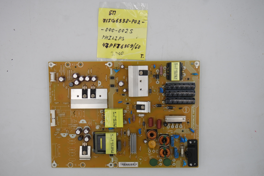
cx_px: 132
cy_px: 88
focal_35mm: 37
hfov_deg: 51.9
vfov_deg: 35.9
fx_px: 271
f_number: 5.6
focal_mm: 14
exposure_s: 1/125
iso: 160
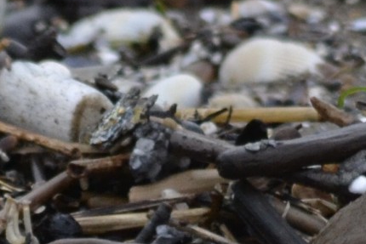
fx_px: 11176
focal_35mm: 1099
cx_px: 426
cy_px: 244
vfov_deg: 1.3
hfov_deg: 1.9
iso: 800
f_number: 7.1
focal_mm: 300
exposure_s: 1/1000
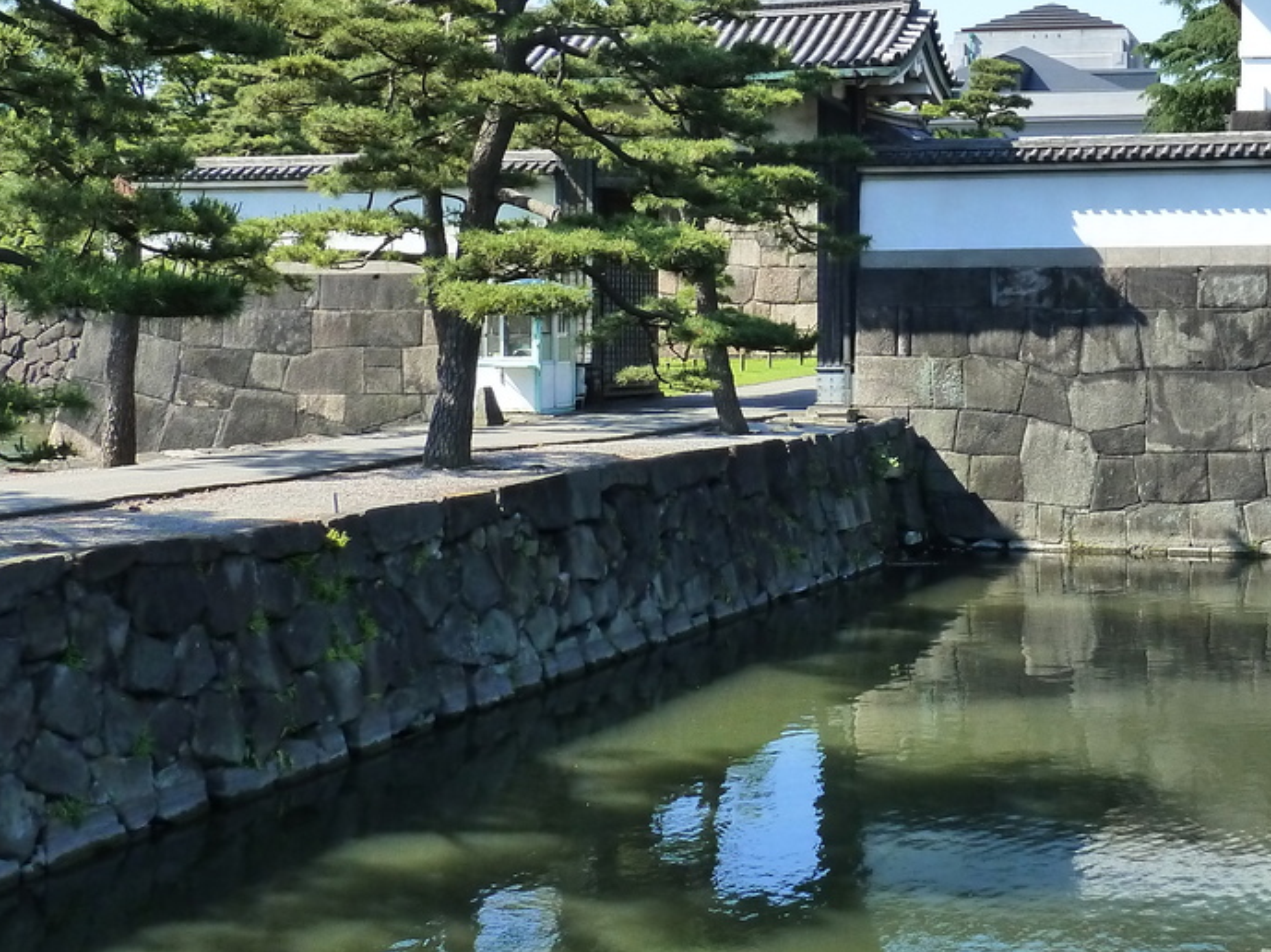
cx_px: 939
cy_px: 249
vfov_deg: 23.8
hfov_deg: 31.2
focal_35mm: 61
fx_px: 2239
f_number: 4
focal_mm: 5.7
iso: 200
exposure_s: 1/250
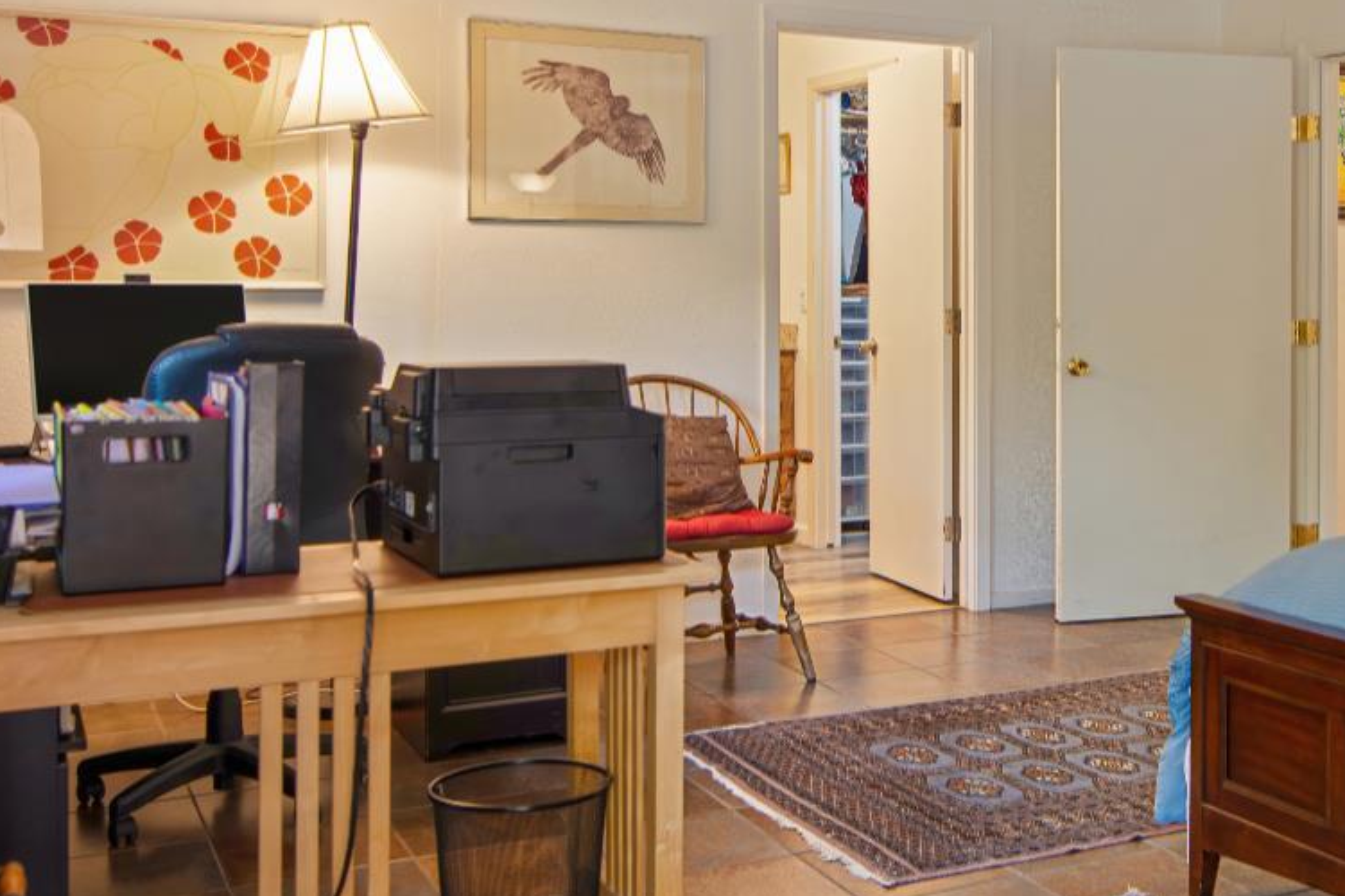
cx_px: 990
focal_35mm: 42
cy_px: 254
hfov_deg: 45.0
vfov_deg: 31.5
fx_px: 1569
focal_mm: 14
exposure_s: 1/40
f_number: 3.2
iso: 100
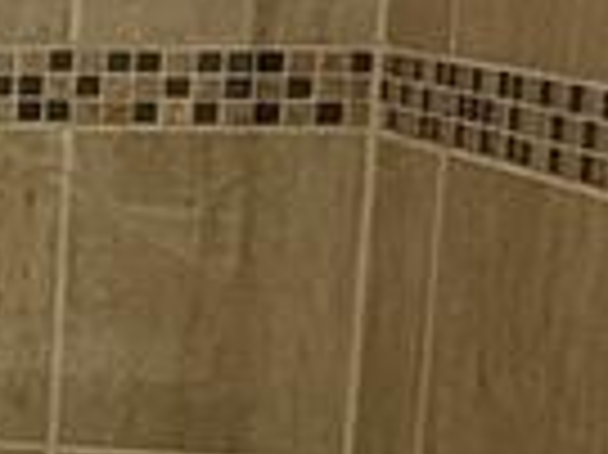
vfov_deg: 13.9
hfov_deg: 11.9
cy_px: 171
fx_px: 1860
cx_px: -1112
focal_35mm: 106
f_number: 2.2
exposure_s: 1/60
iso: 250
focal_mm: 2.22
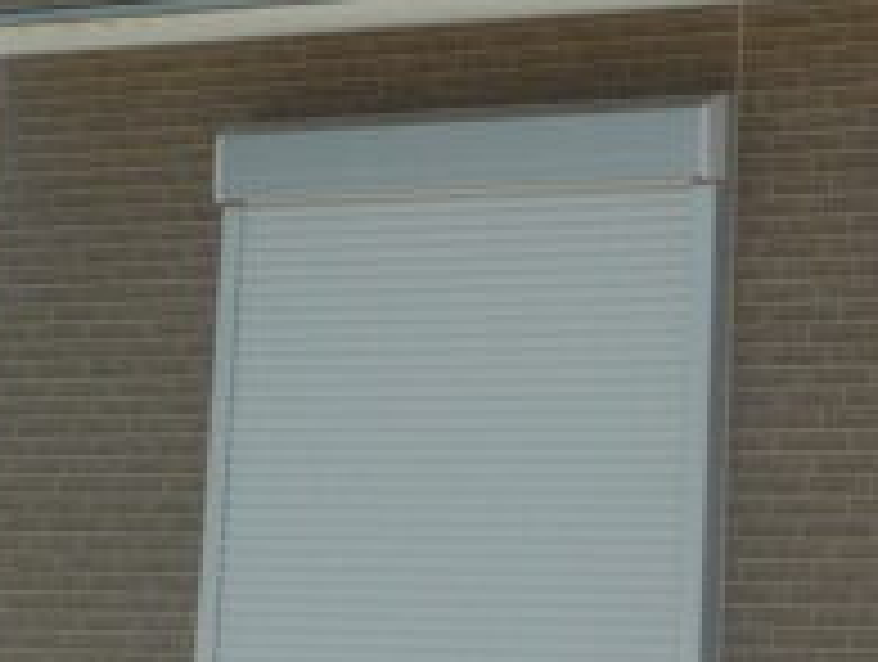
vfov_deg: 11.3
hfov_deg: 14.8
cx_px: 883
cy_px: 36
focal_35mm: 131
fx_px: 3329
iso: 100
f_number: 4
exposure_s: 1/800
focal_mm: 4.4
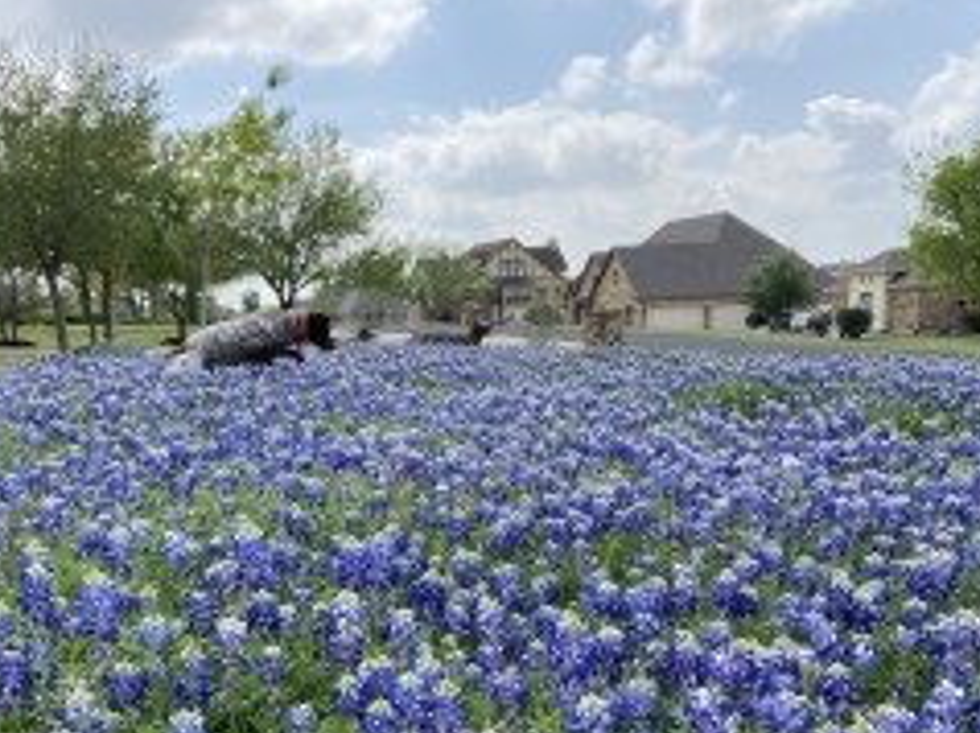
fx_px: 1131
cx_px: 371
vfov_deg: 35.1
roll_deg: -0.6
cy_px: 548
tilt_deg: -10.9
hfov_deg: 46.4
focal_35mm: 40
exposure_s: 1/1429
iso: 32
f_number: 1.8
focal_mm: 4.25
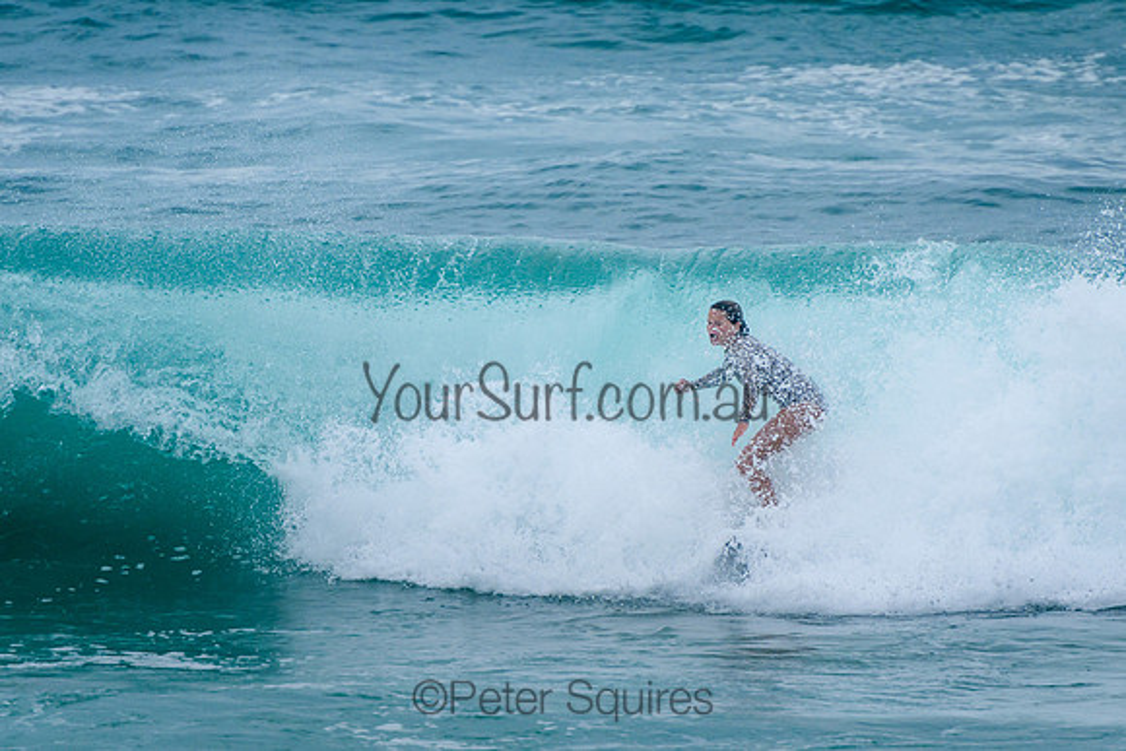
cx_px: 558
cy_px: 344
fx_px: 17217
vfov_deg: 2.5
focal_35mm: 550
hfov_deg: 3.7
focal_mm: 400
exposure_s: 1/2000
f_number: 8
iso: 500
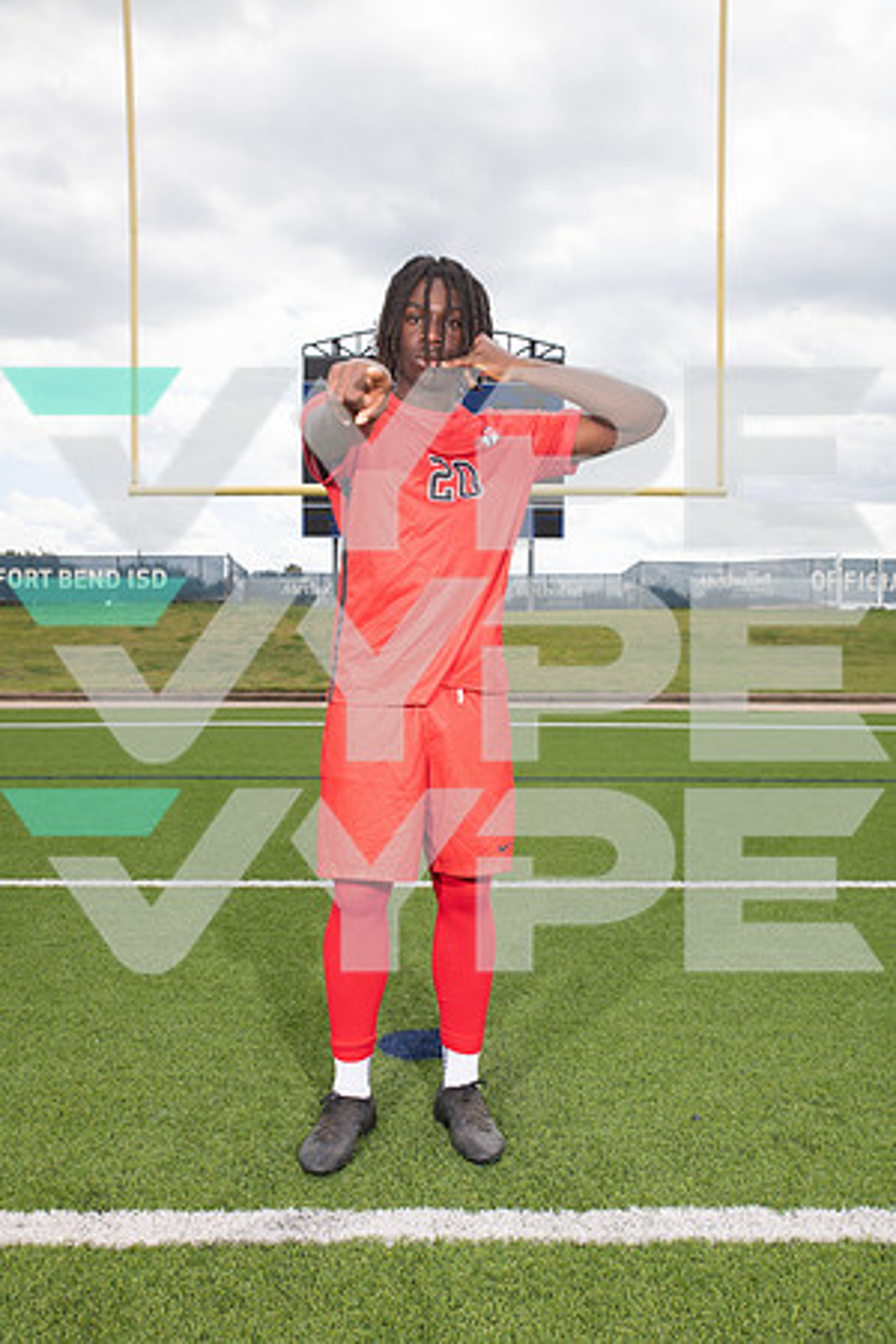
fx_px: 1195
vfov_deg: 58.7
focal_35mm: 32
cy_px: 672
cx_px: 448
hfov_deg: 41.1
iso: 125
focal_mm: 32
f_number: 7.1
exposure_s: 1/400
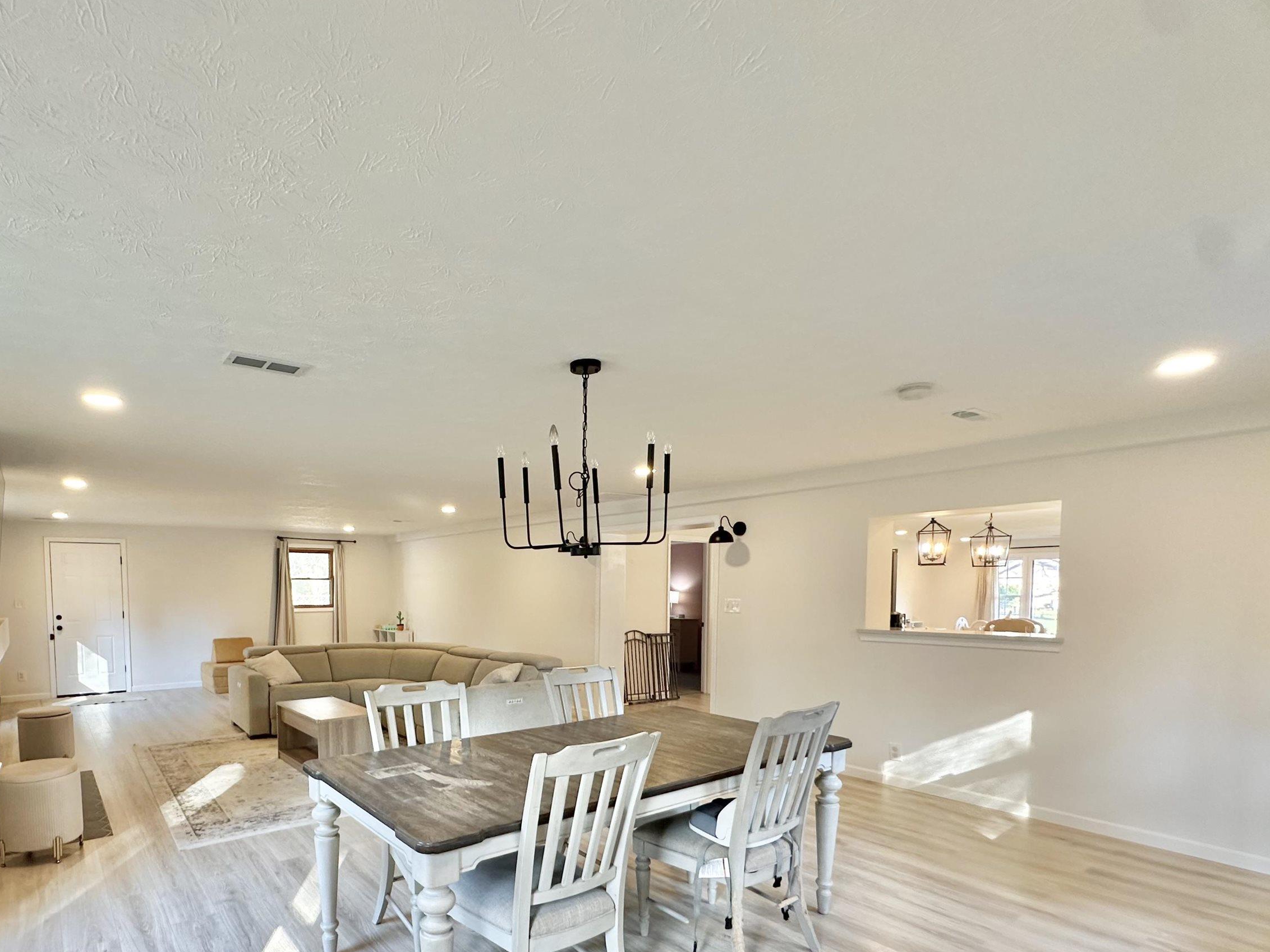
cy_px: 635
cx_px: 499
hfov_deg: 83.5
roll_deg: -0.1
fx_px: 697
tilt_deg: -4.7
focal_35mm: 19
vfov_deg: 66.8
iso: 200
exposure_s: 1/120
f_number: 2.2
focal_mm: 2.22
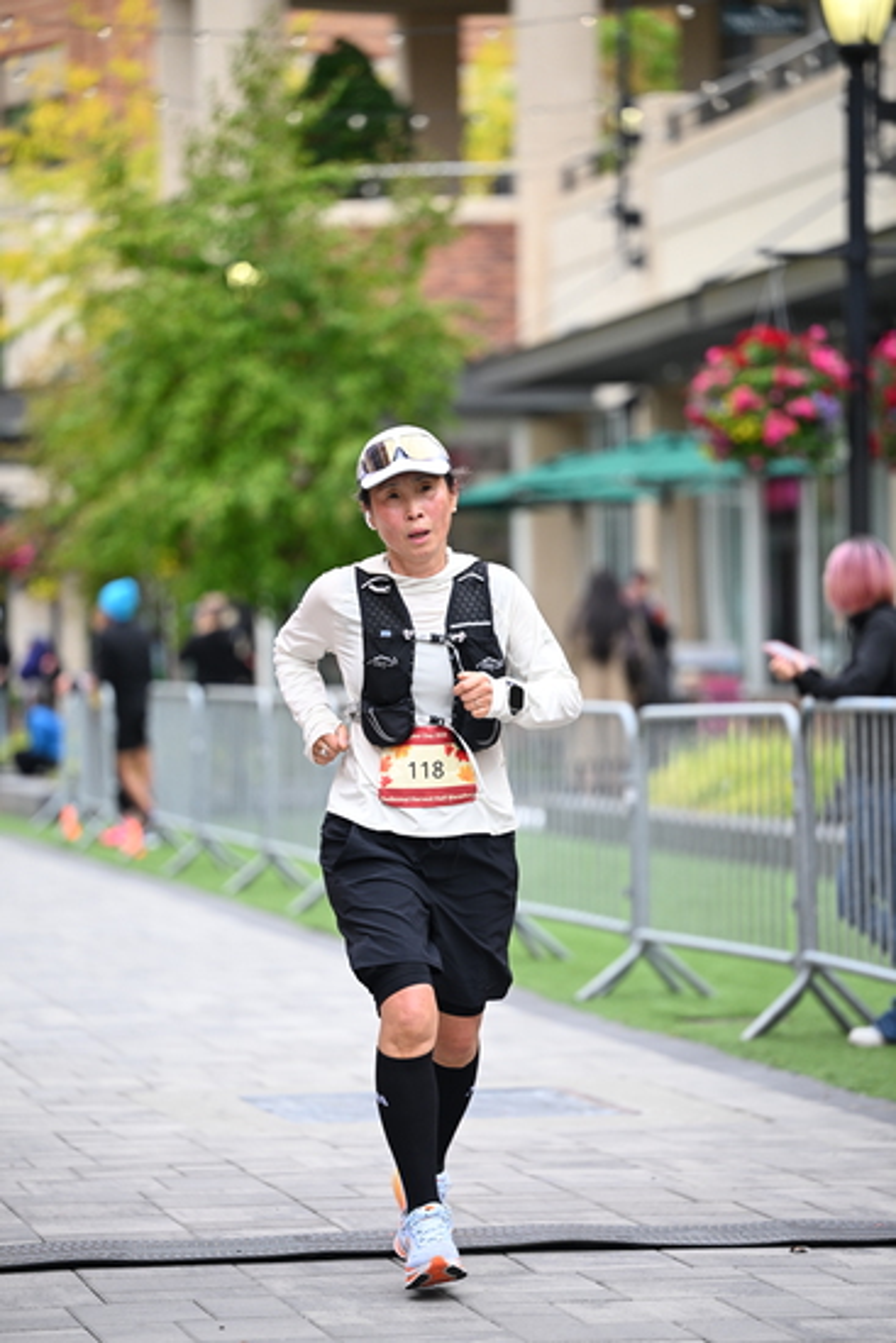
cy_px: 672
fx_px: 5036
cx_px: 448
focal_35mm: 135
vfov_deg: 15.2
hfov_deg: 10.2
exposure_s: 1/1600
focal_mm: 135
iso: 640
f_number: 2.8
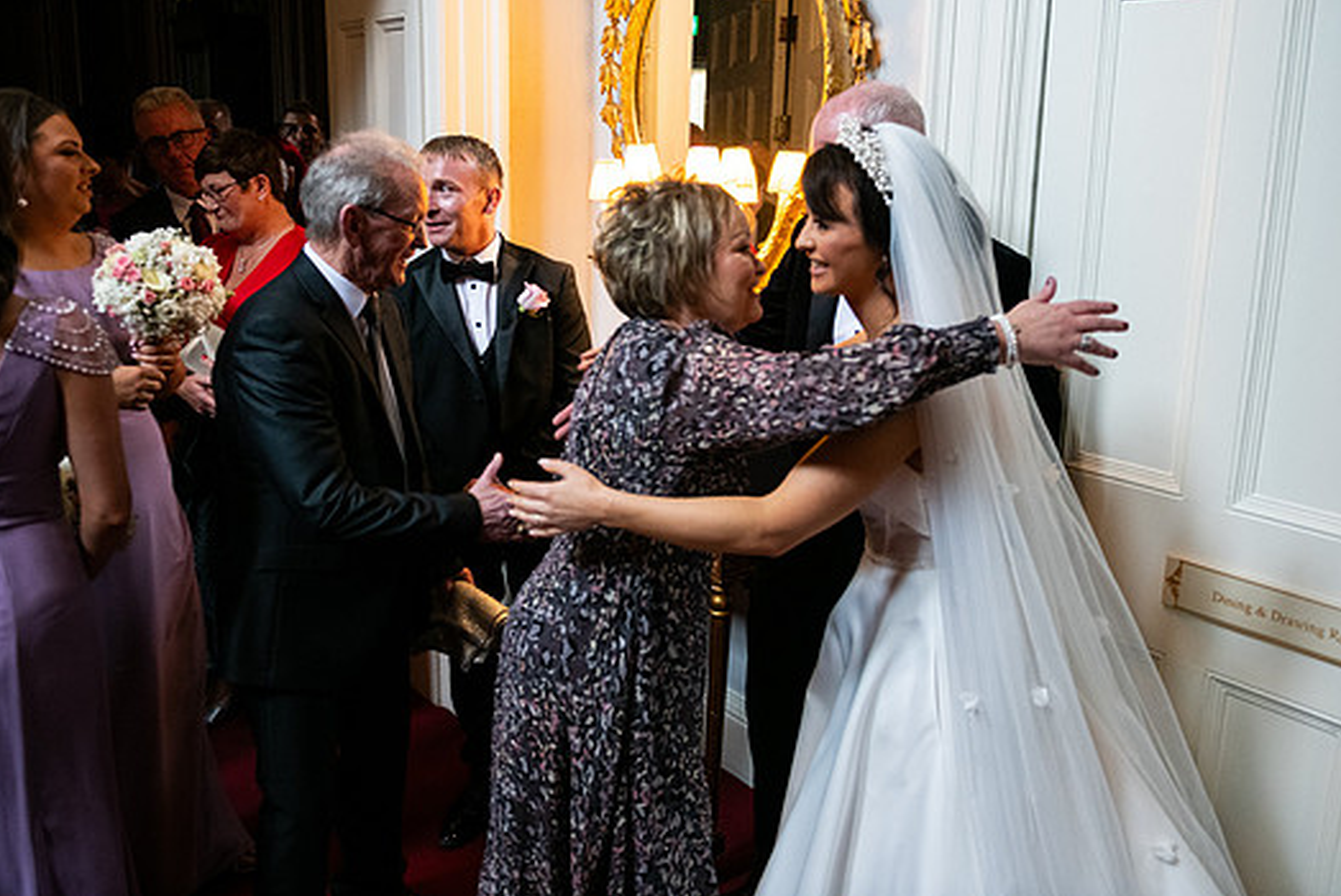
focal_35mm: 31
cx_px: 734
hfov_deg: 60.1
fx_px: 1155
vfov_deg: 42.3
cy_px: 406
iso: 1600
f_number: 3.5
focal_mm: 28
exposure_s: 1/160
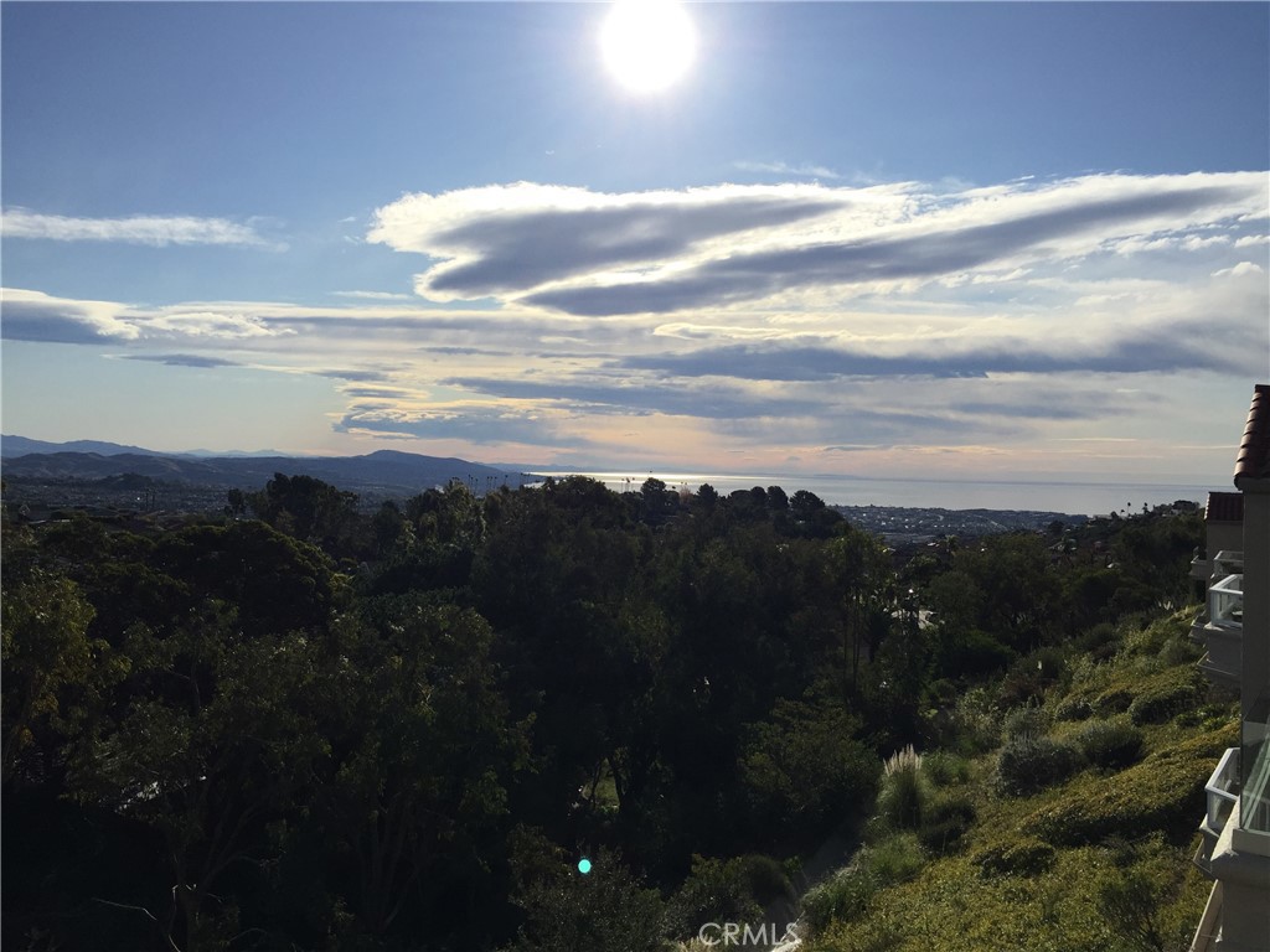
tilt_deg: +1.3
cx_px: 635
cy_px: 476
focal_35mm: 29
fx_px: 1064
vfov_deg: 48.2
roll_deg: -2.6
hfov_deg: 61.7
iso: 32
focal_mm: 4.15
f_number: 2.2
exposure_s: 1/6623
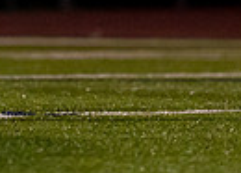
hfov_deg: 1.3
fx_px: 10382
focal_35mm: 1516
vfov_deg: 1.0
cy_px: -160
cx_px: 73
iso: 2000
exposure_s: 1/1250
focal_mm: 200
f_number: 2.8
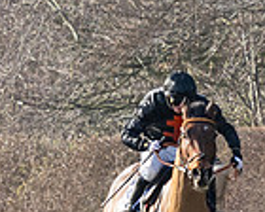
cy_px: 307
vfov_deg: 1.1
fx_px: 10580
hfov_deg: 1.4
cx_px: 200
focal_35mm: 1349
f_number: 4
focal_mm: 125
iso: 400
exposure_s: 1/2000
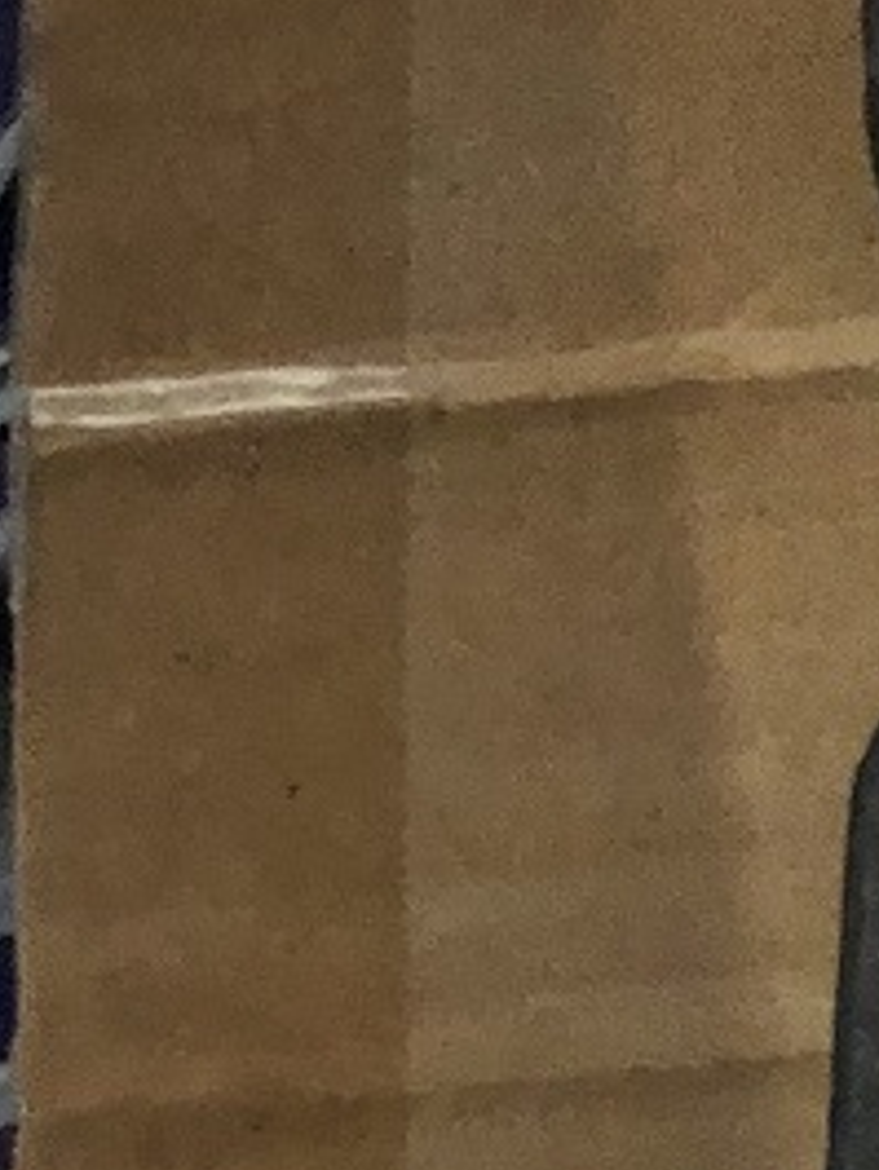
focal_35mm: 141
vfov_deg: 12.7
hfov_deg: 9.7
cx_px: 1838
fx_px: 4770
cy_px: 2130
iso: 80
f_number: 1.8
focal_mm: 3.99
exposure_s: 1/4
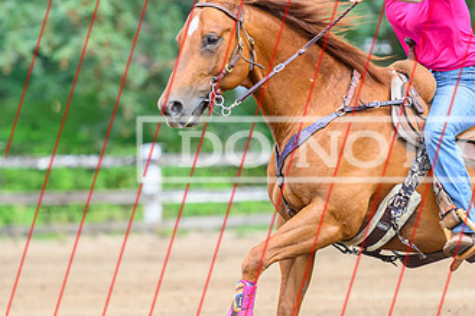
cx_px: 283
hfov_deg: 5.6
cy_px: 197
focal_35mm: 365
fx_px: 4813
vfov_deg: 3.8
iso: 1600
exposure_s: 1/1600
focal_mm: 150
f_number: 2.8
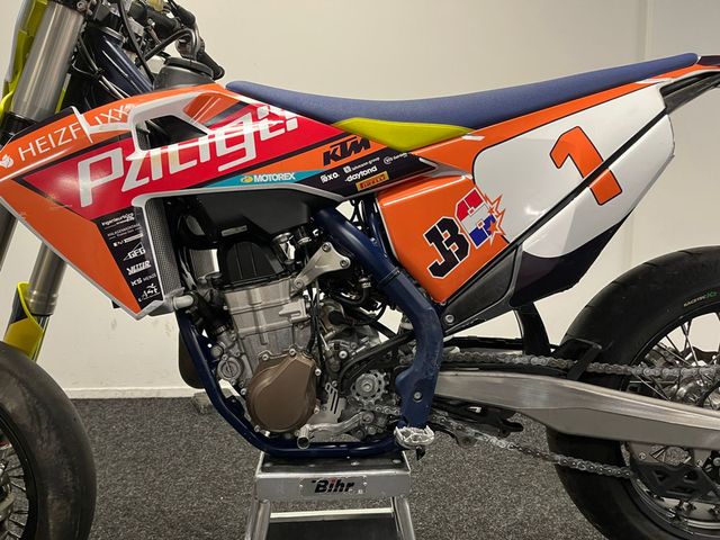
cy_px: 270
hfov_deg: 67.3
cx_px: 360
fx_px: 541
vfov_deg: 53.1
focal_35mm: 26
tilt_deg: -6.5
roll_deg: +0.2
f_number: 1.6
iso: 160
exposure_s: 1/50
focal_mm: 5.1
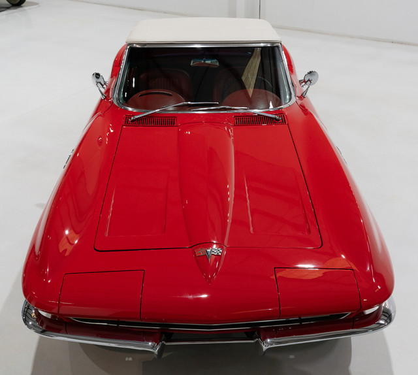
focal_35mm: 45
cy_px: 187
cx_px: 204
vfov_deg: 35.8
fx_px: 581
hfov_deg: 39.6
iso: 800
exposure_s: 1/100
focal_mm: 35.7
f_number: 5.6
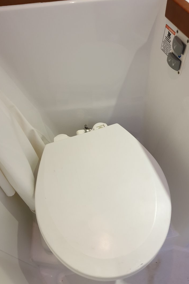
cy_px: 140
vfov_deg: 65.5
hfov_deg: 46.4
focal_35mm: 28
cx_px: 96
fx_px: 220
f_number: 1.5
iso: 250
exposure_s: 1/32
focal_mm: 4.3
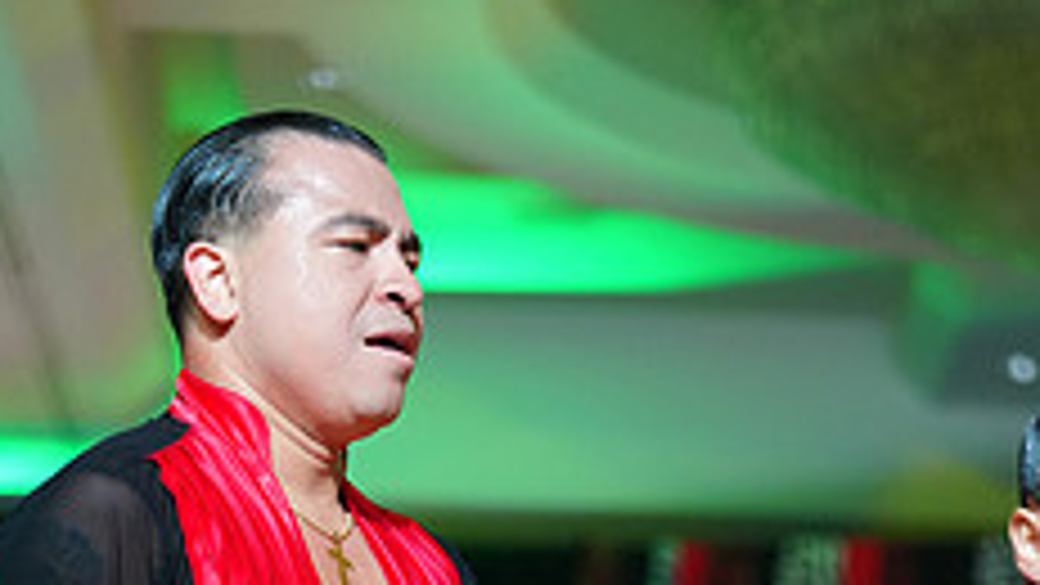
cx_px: 484
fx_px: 5075
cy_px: 1242
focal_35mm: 184
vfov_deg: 6.4
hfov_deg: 11.7
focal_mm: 70
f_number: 2.8
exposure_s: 1/250
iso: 2000
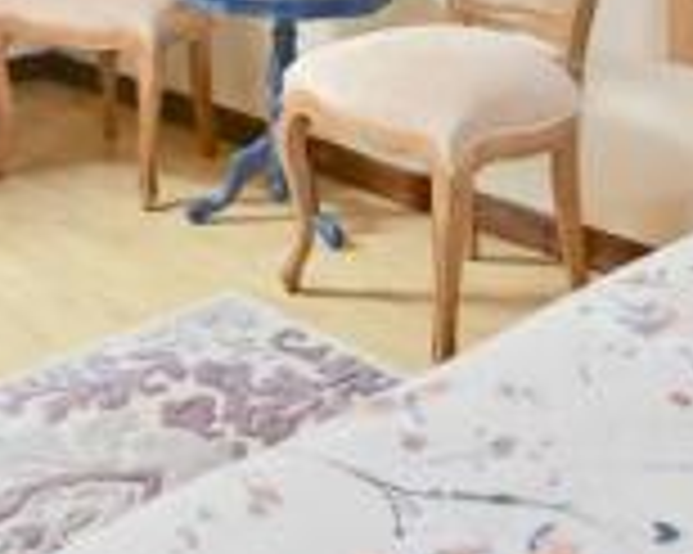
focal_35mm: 56
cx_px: 248
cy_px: -196
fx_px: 1148
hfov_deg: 33.4
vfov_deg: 23.5
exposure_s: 1/30
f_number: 11
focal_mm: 14
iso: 500
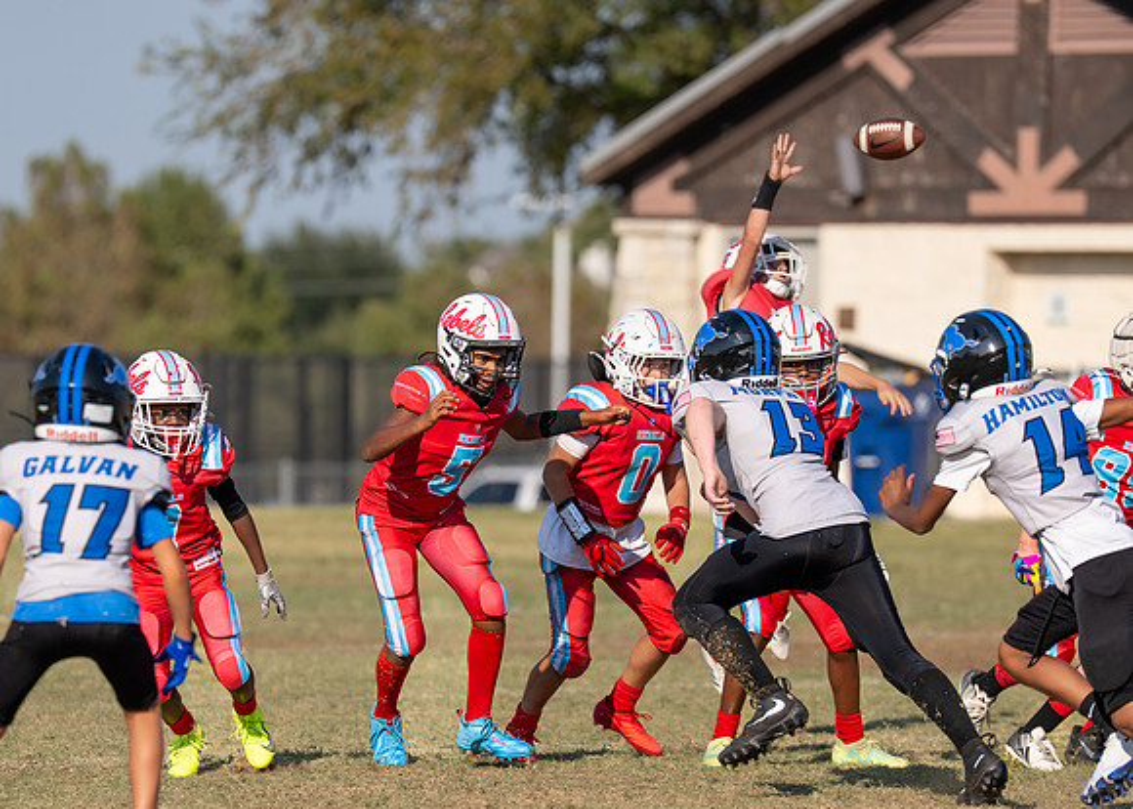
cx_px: 594
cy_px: 506
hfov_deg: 5.7
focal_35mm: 352
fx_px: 11339
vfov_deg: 4.1
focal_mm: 200
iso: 125
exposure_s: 1/3200
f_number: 3.2
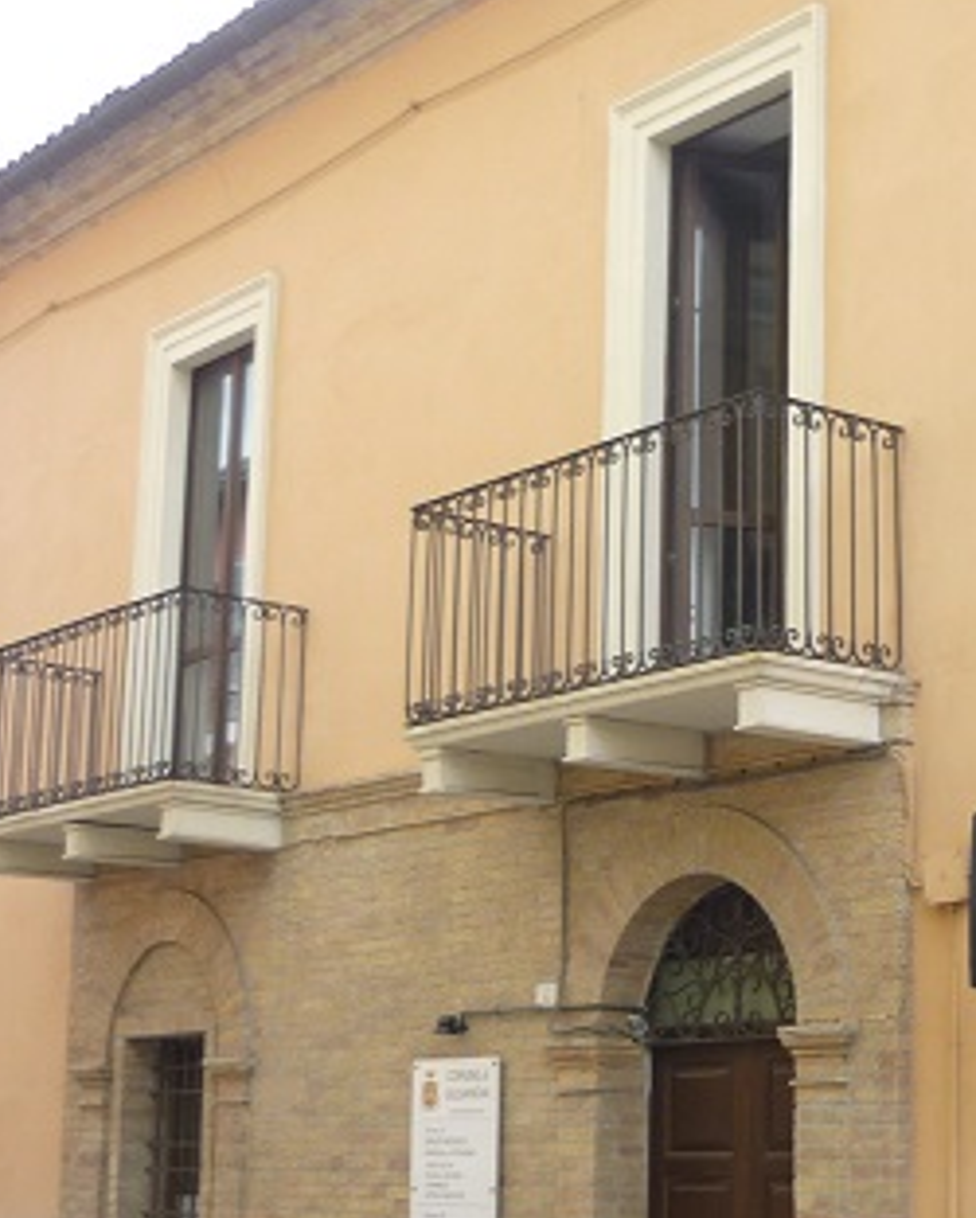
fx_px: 2417
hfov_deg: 22.3
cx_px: 878
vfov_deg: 28.2
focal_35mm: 67
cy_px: 744
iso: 100
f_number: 2.8
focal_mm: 5.5
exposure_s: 1/80
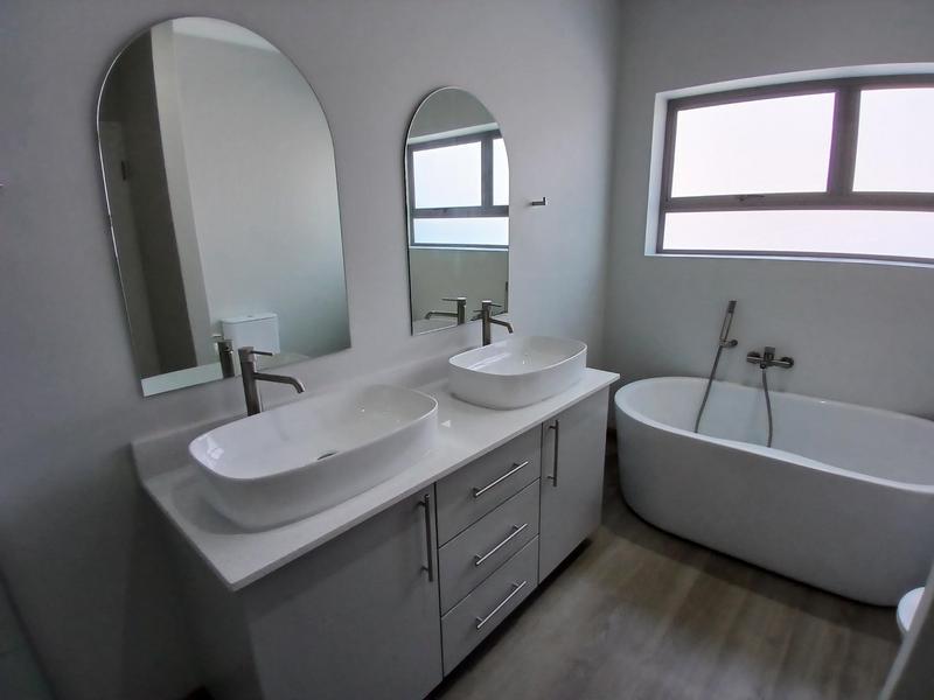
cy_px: 350
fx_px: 459
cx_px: 467
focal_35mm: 17
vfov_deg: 74.7
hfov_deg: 91.0
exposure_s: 1/50
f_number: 2.2
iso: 50
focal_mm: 1.4
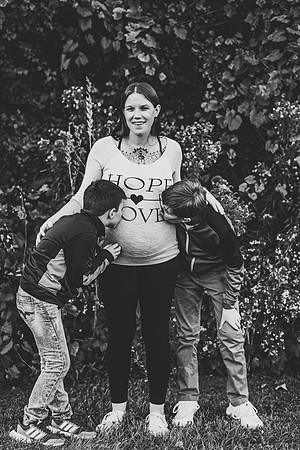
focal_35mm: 90
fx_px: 1125
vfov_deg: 22.6
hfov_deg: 15.2
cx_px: 150
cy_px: 225
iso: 1600
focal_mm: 90
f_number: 2.8
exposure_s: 1/1250
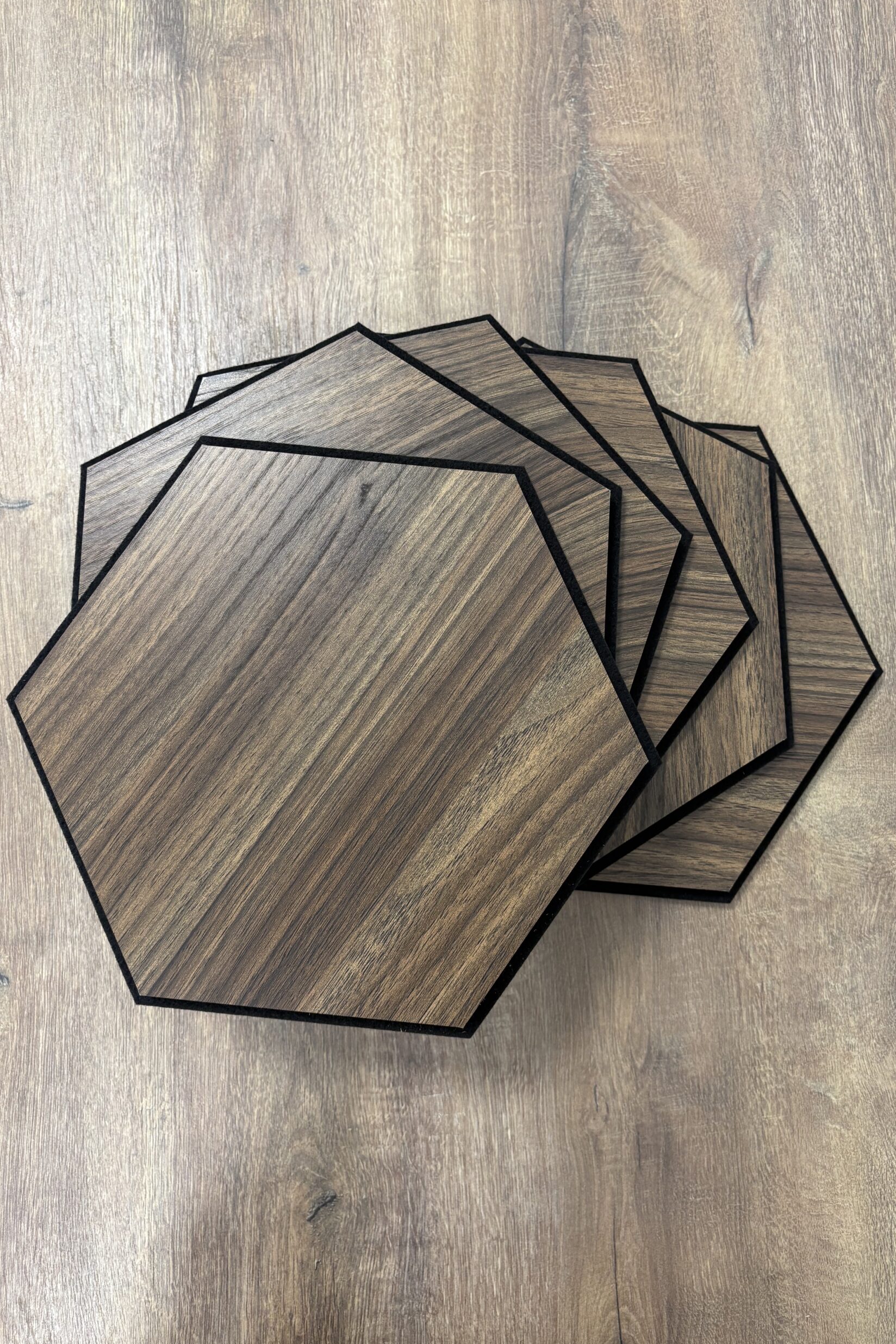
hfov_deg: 46.4
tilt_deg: -84.5
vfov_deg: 65.5
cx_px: 452
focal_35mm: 28
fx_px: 1045
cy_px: 668
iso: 100
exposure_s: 1/50
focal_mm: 5.96
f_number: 1.6
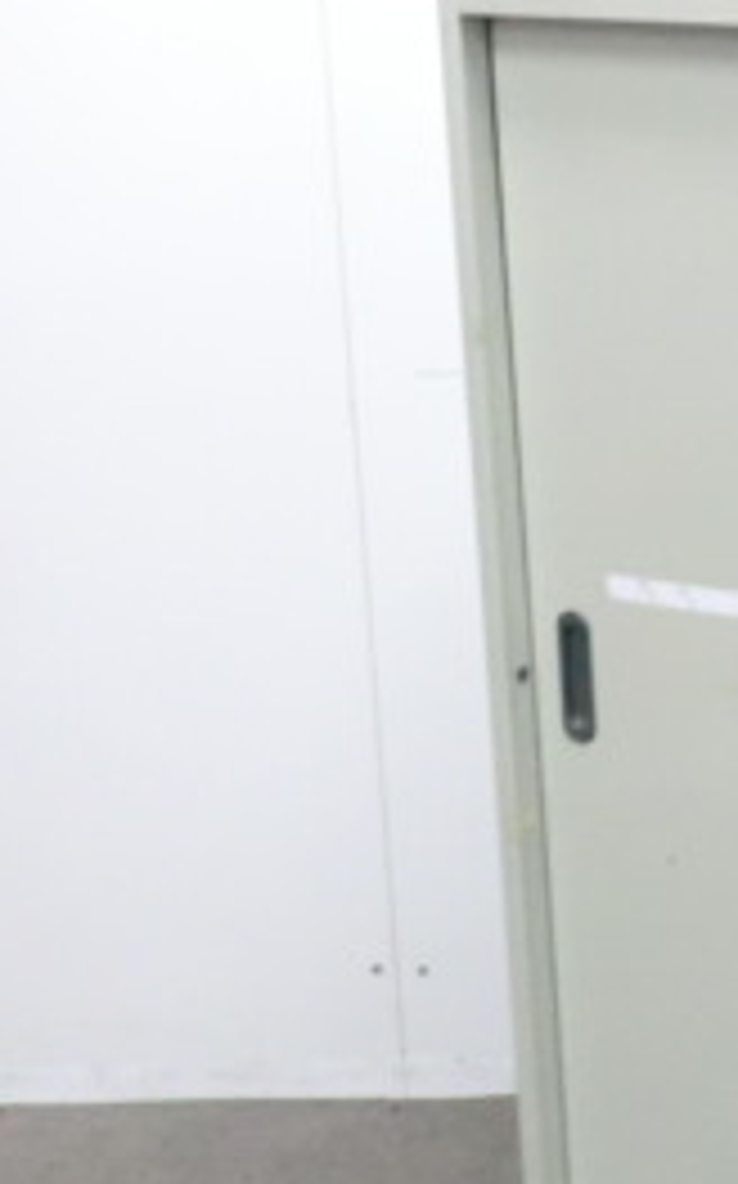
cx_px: 1098
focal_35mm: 98
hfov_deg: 12.7
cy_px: 581
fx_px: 3159
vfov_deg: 21.2
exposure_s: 1/50
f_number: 3.9
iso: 800
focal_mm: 6.9
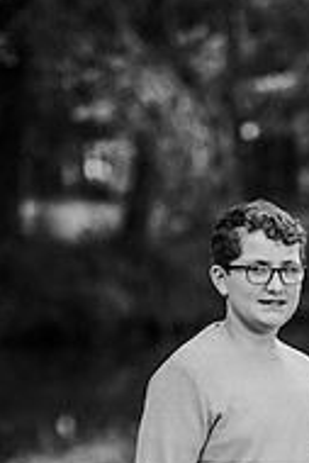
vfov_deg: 10.1
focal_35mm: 201
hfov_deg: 6.8
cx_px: 321
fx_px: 2583
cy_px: 539
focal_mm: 85
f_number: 2.2
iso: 125
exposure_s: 1/200
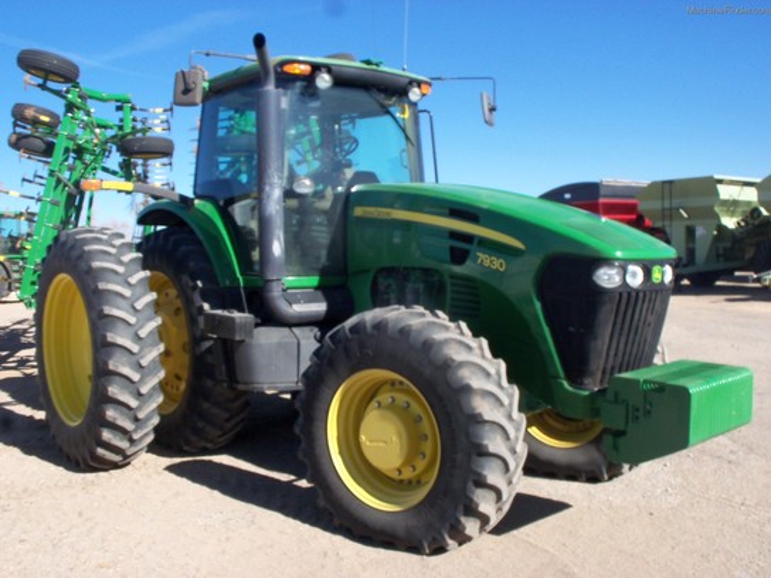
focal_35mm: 35
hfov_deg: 52.6
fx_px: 780
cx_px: 386
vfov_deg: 40.7
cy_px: 289
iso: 80
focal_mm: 6.3
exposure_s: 1/250
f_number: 5.5
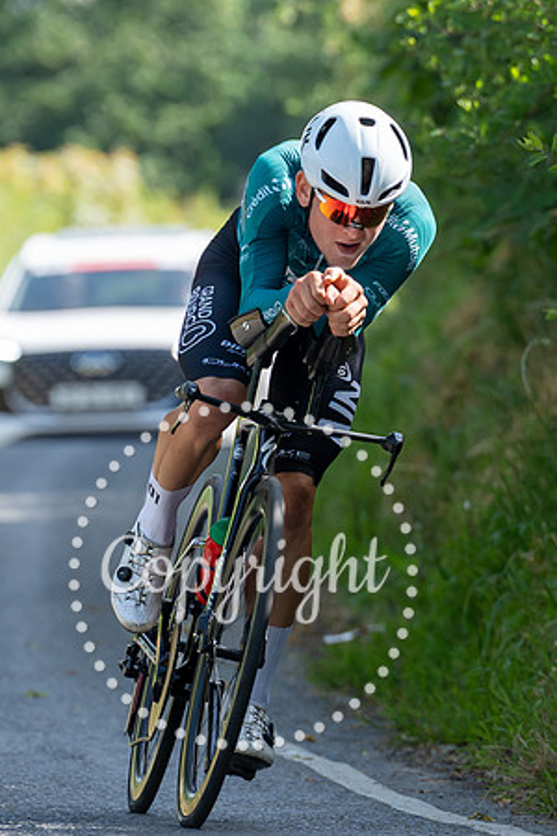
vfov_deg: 3.5
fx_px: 13523
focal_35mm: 583
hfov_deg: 2.4
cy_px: 536
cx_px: 346
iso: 250
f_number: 3.5
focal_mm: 200
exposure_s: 1/1000
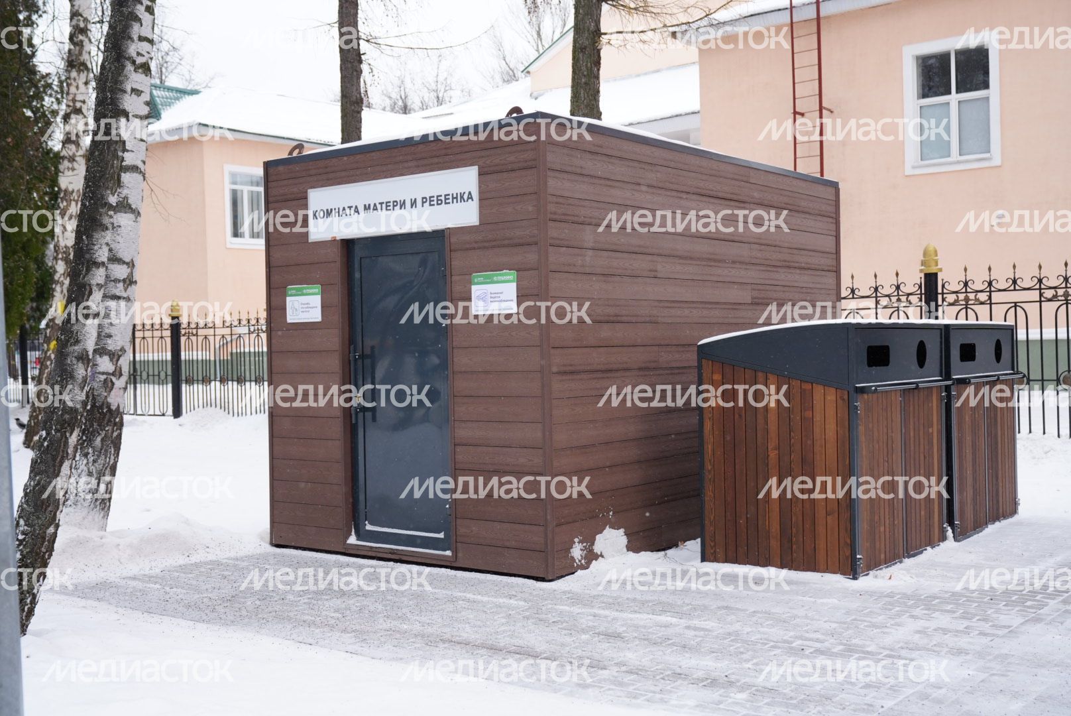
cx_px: 536
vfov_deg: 33.5
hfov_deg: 48.4
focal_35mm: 40
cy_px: 358
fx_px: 1191
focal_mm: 40
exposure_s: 1/400
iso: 800
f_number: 4.5
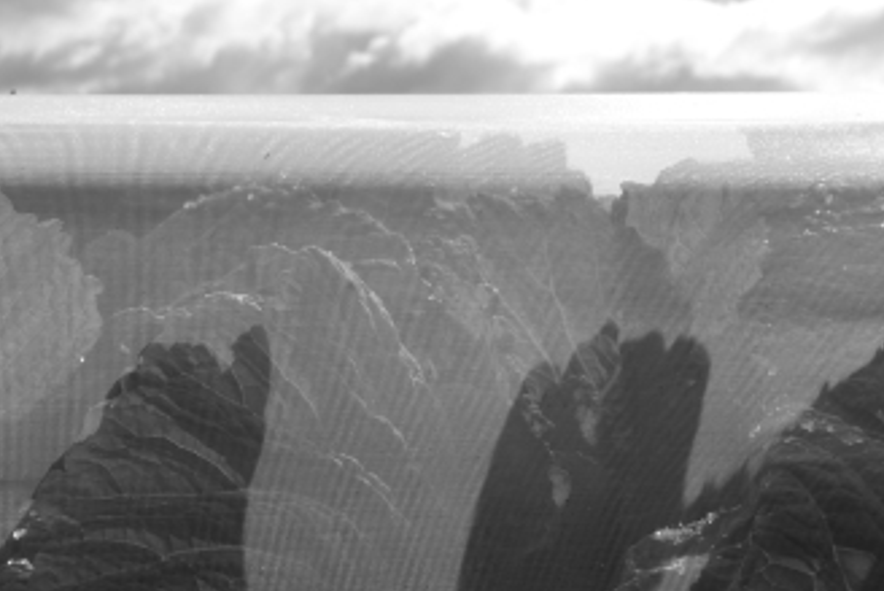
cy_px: 121
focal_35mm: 128
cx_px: 156
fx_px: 3144
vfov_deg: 10.7
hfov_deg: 15.9
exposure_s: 1/320
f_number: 8
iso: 100
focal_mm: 35
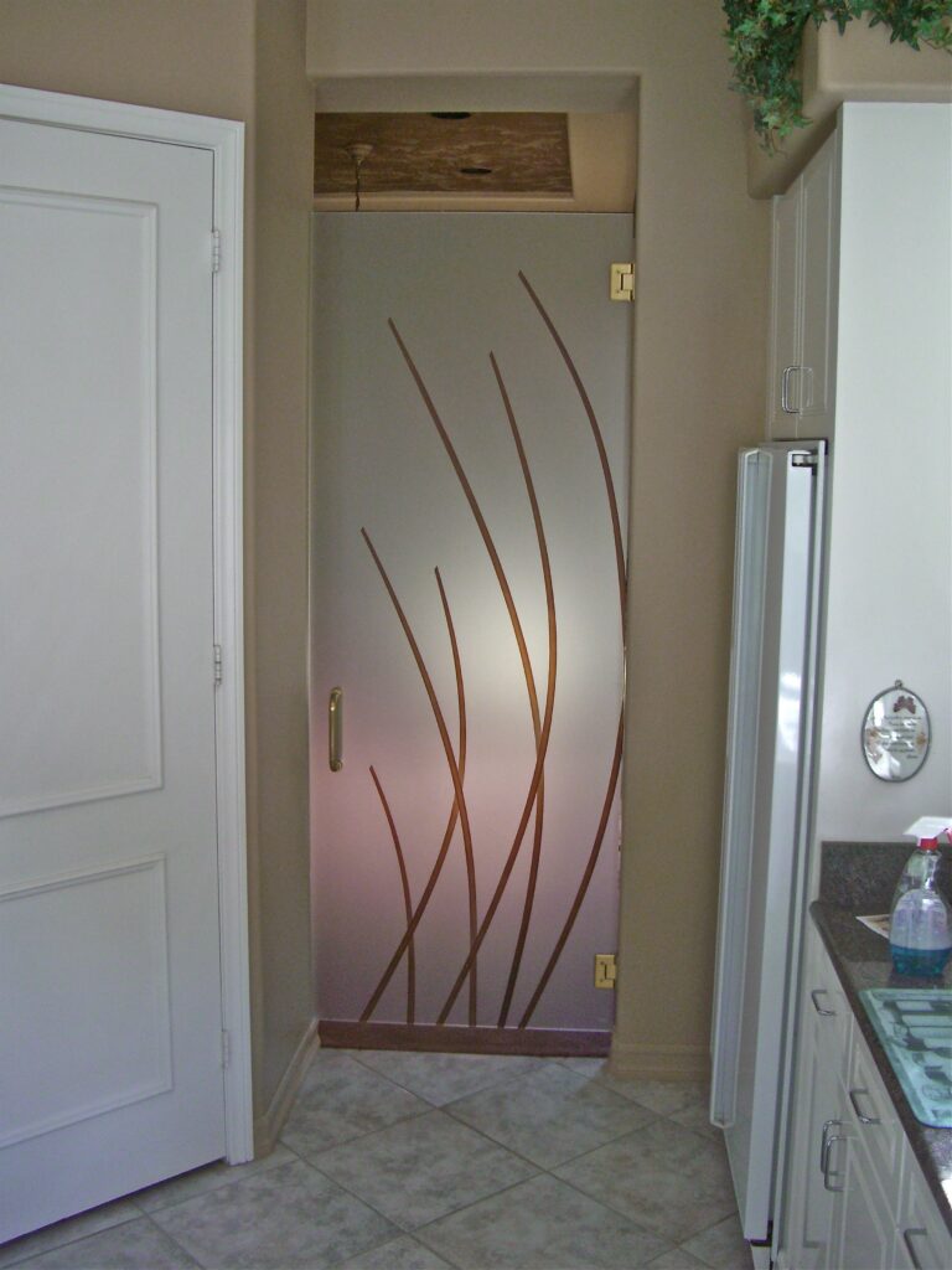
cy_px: 635
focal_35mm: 38
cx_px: 476
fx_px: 1393
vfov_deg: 49.0
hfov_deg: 37.7
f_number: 2.8
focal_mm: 7.9
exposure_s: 1/50
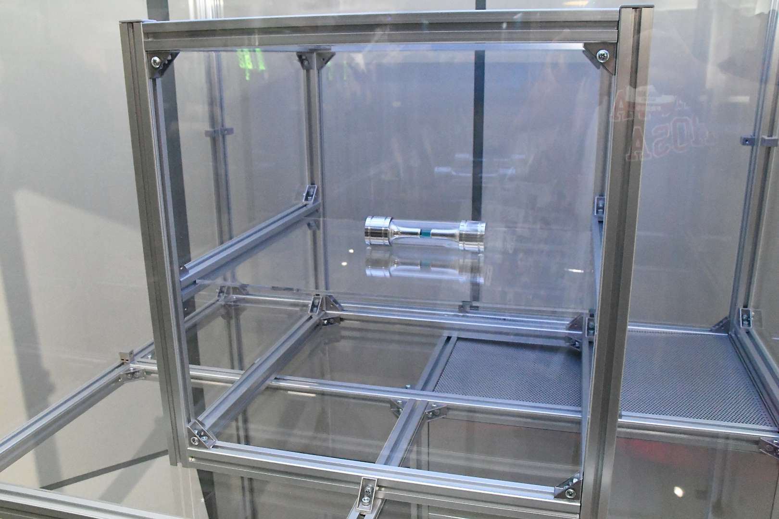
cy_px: 260
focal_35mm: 32
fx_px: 682
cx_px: 390
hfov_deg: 59.5
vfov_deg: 41.7
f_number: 8
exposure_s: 1/125
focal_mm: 21
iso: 8000
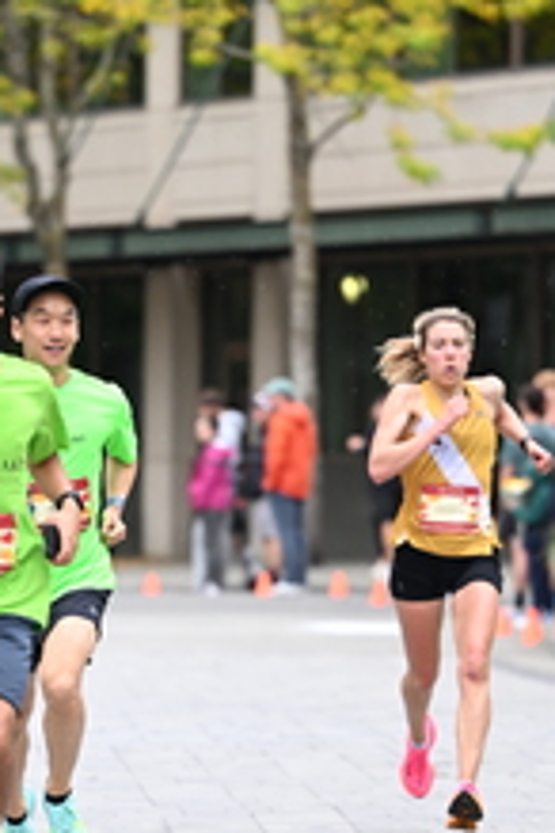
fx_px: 7839
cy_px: 704
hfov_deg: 4.1
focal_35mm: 339
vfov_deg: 6.1
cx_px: 124
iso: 1250
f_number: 2.8
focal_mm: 135
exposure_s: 1/1250
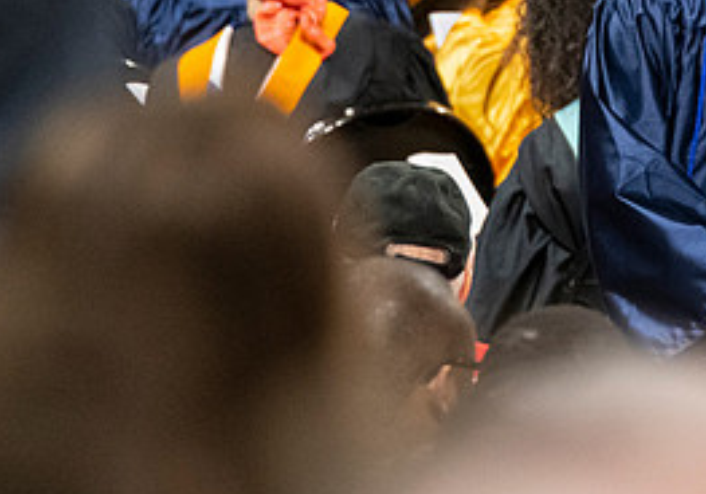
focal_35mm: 766
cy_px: 104
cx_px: 853
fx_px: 15253
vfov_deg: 1.9
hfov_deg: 2.6
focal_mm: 200
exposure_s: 1/200
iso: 2000
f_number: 4
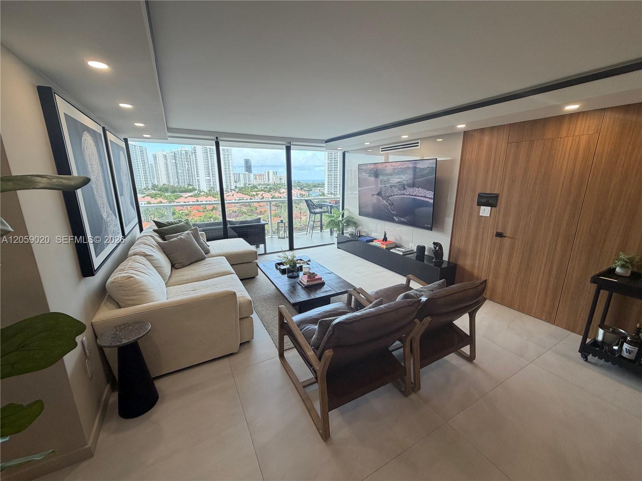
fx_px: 260
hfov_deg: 102.1
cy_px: 240
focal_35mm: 14
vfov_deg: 85.7
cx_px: 321
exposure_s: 1/120
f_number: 2.2
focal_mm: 2.22
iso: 100
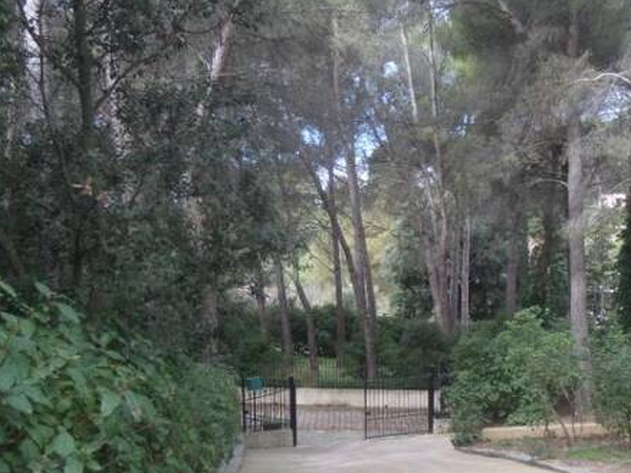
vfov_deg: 33.6
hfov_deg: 44.7
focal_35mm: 42
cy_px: 355
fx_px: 765
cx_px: 362
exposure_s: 1/125
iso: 80
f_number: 3.2
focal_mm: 4
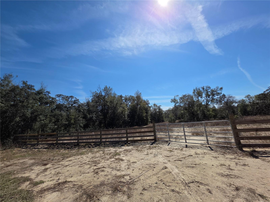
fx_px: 101
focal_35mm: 13
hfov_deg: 106.2
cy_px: 101
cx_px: 135
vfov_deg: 89.9
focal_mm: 2.2
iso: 40
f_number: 1.9
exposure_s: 1/3381
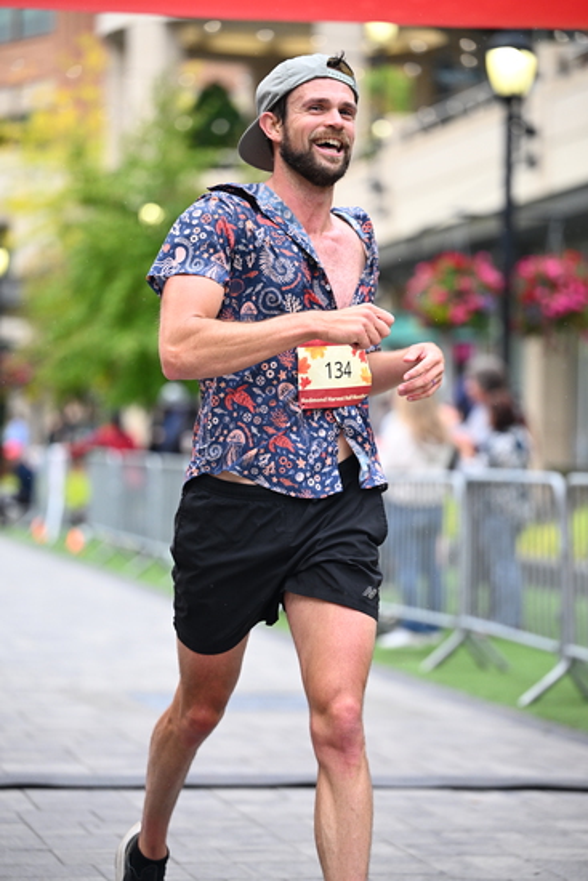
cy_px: 440
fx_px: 2938
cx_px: 294
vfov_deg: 17.1
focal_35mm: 120
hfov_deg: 11.4
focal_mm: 120
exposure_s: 1/1600
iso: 1250
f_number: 2.8
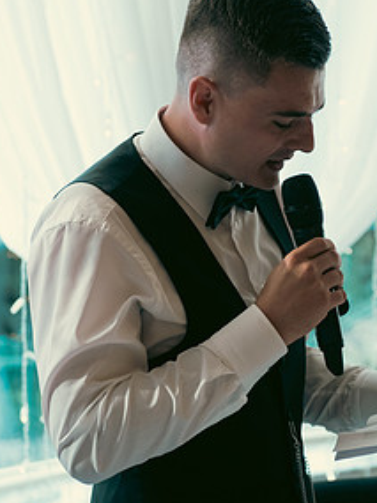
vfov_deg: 17.9
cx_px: 232
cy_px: 221
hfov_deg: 13.5
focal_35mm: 110
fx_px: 1597
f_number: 3.5
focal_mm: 56
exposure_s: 1/160
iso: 400
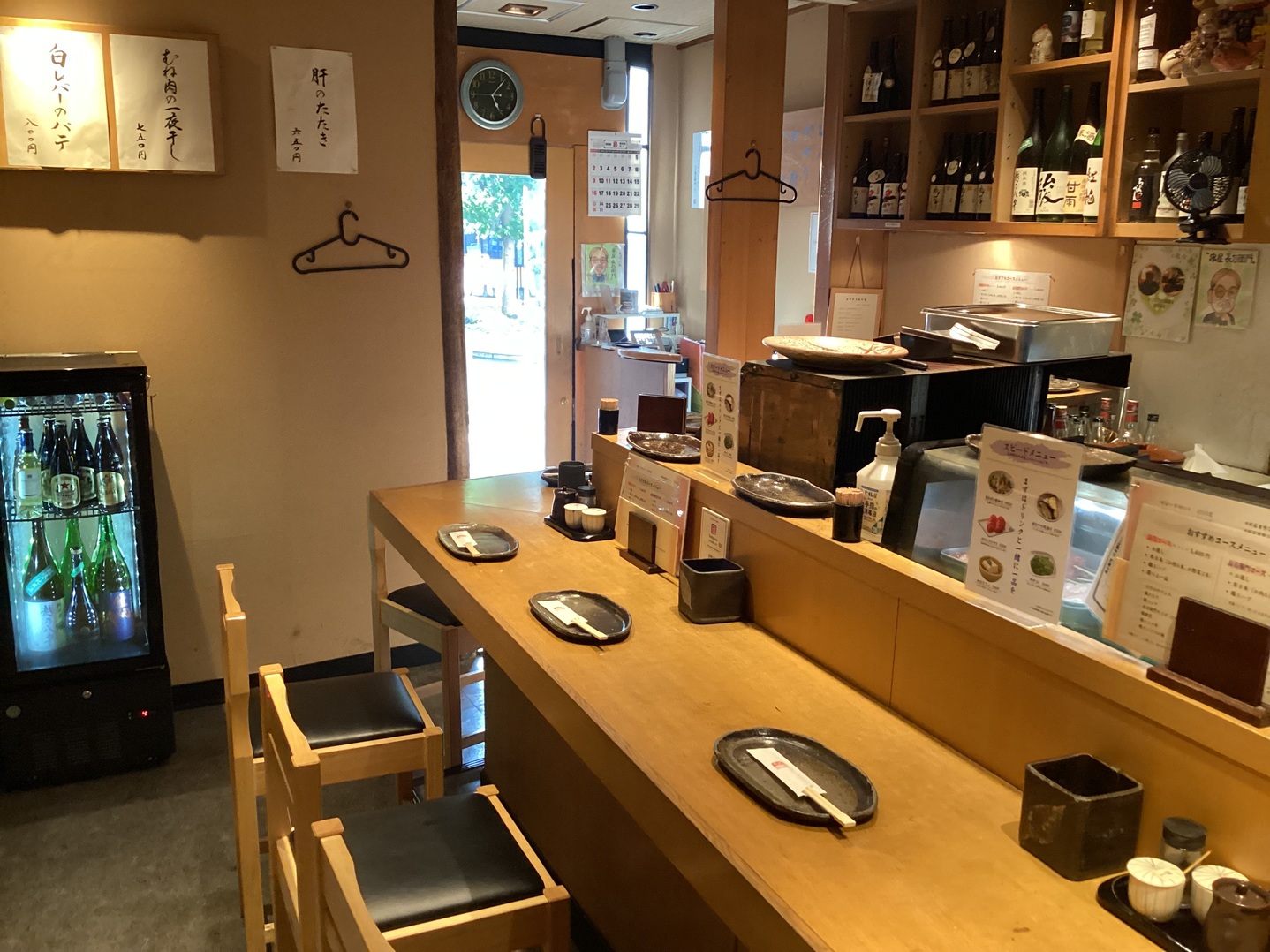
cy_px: 476
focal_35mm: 31
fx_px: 1137
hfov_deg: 58.4
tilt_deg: -10.9
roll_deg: -1.3
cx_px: 635
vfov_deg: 45.4
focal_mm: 3.3
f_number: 2.4
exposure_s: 1/60
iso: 320
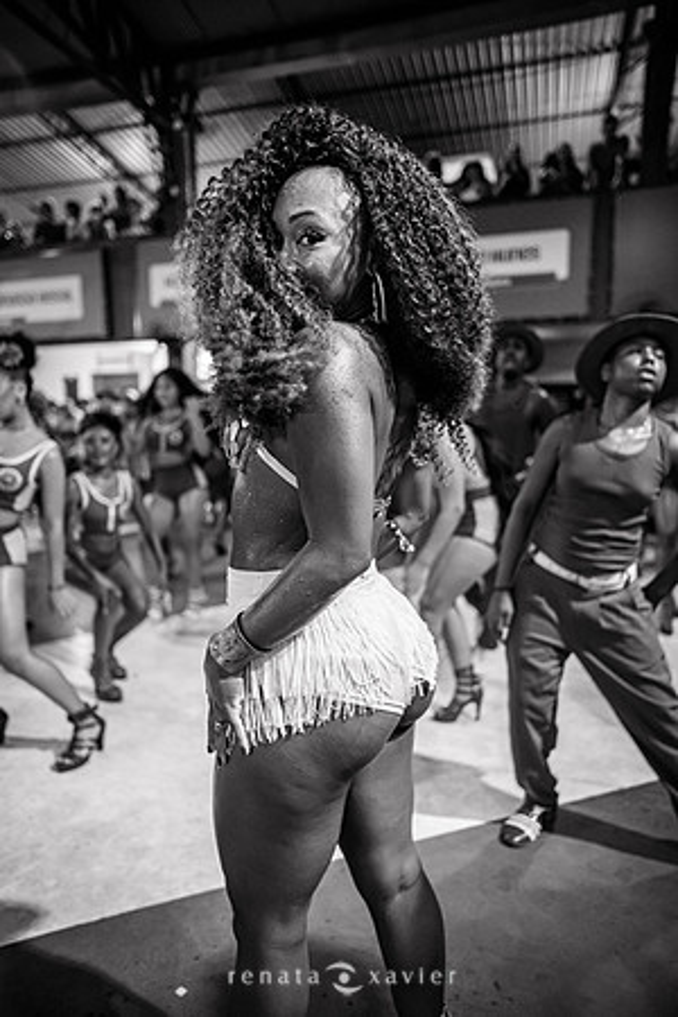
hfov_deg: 53.1
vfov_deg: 73.7
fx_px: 678
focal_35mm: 24
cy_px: 508
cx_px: 339
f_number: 1.8
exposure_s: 1/320
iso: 1600
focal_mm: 24
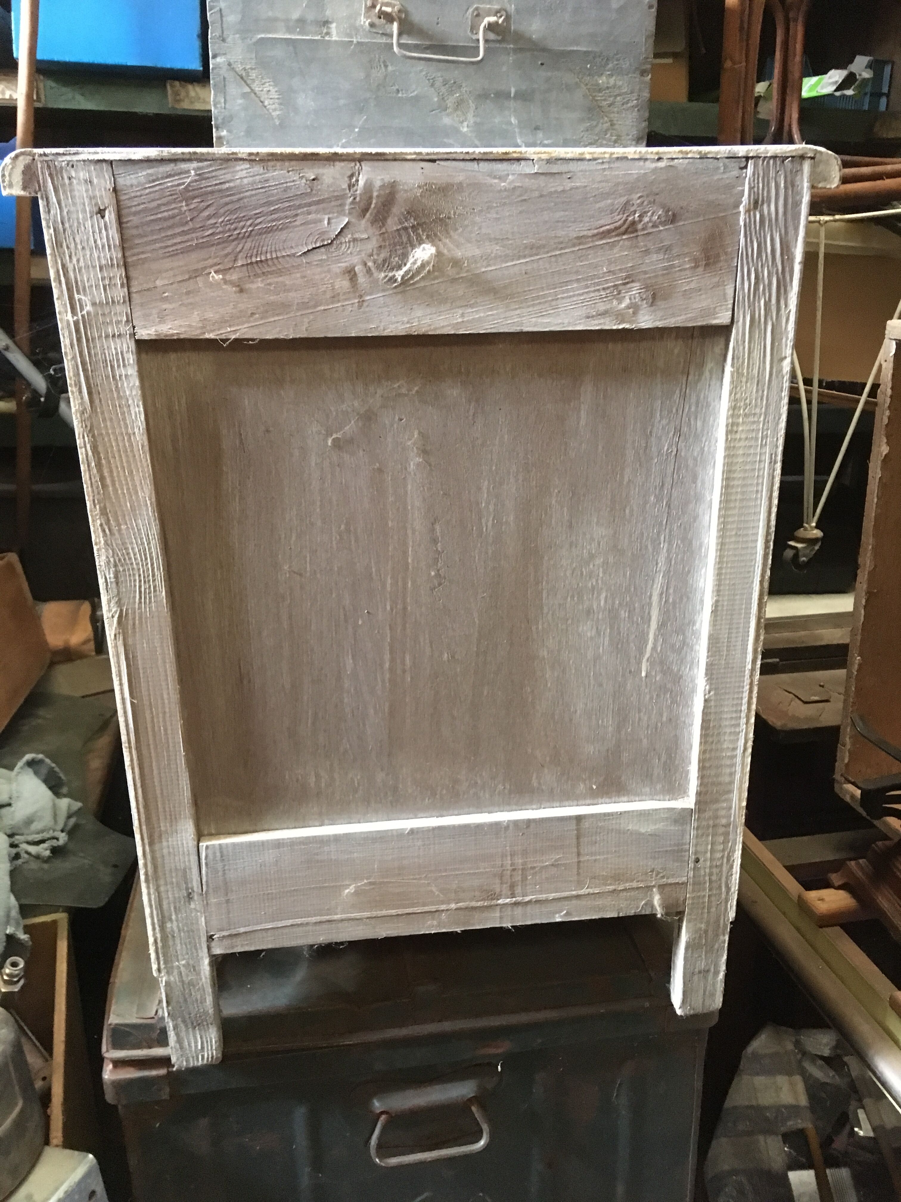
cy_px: 601
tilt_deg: -23.1
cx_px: 450
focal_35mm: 29
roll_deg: -1.5
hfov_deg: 48.2
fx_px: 1006
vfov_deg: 61.7
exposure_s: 1/17
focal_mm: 4.15
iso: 320
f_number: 2.2
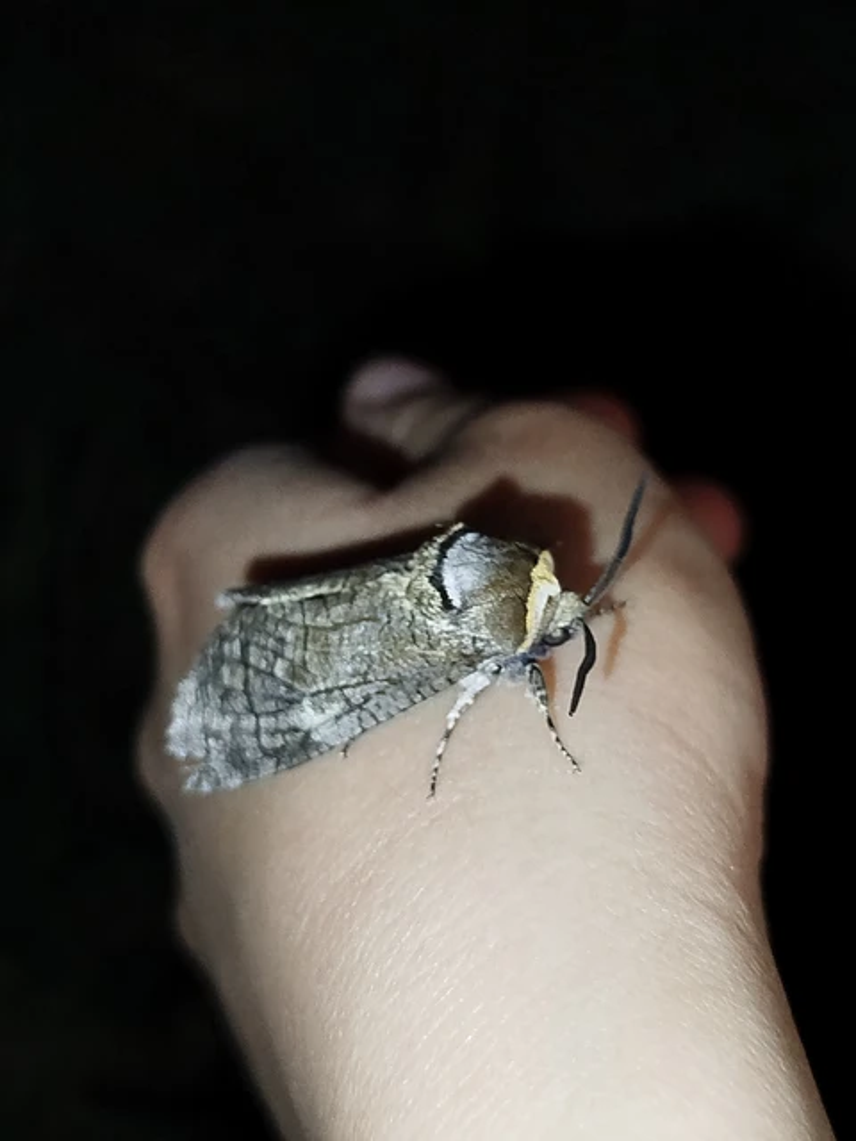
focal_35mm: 50
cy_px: 570
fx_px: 1649
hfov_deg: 29.1
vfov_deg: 38.2
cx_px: 428
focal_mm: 5.31
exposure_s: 1/33
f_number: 1.7
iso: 160
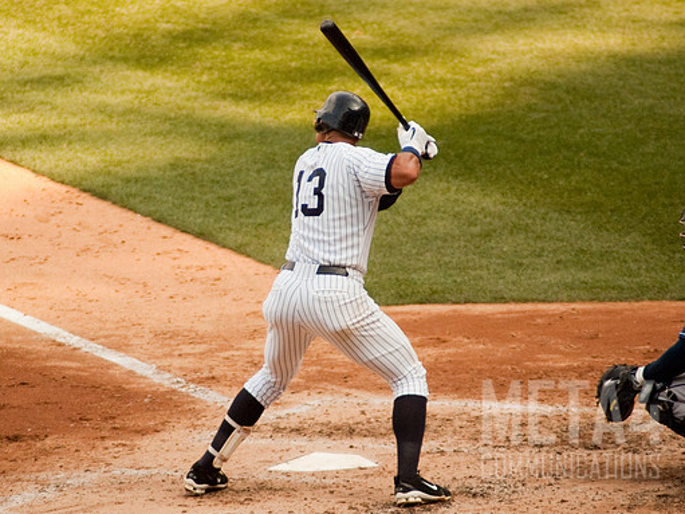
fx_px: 10644
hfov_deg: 3.7
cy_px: 282
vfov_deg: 2.8
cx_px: 312
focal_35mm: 538
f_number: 5.6
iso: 320
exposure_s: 1/800
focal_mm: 300
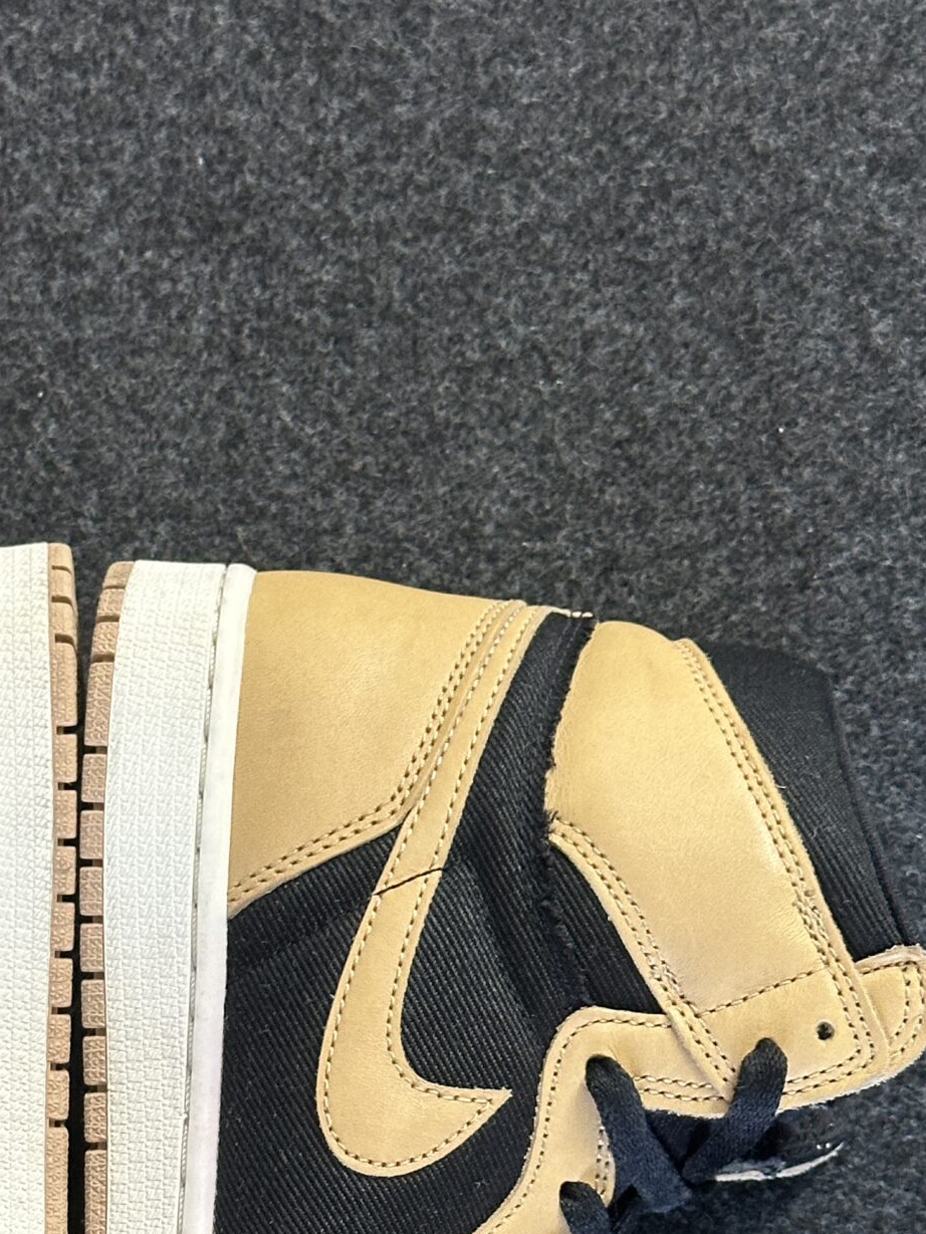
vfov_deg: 19.2
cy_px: 1193
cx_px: 75
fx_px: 3566
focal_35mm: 100
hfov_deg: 14.6
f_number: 1.78
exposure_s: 1/50
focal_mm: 6.86
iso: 250
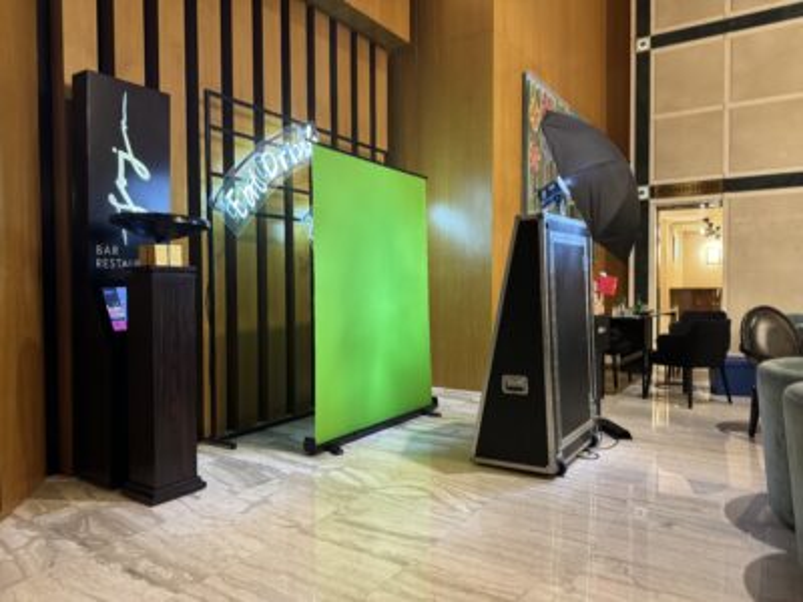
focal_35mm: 24
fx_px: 557
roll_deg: -0.9
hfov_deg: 71.6
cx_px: 402
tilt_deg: -0.4
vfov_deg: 56.8
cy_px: 301
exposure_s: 1/50
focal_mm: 6.86
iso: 500
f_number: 1.78
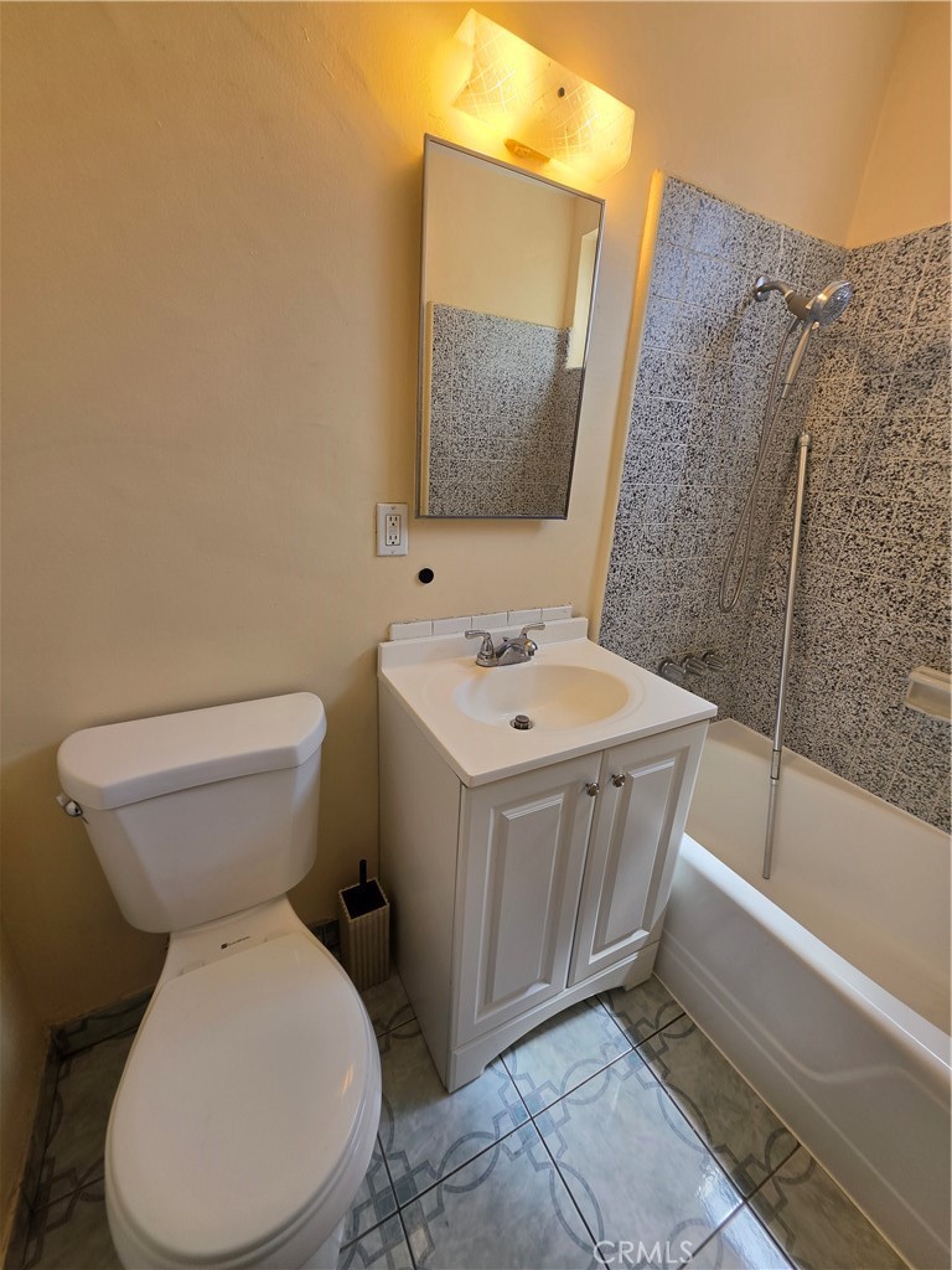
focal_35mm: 13
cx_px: 476
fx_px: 477
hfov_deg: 89.9
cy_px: 635
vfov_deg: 106.2
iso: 25
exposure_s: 1/120
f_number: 1.9
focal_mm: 2.2
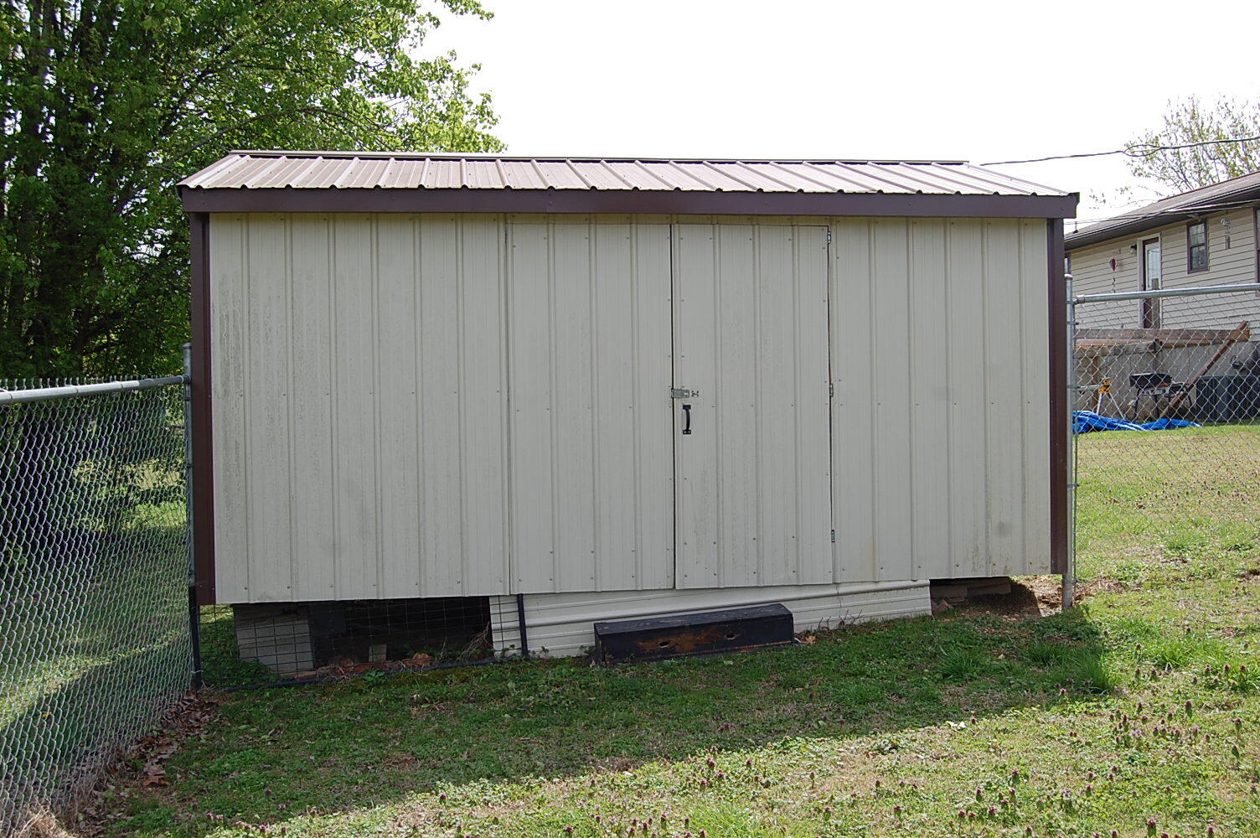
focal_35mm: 36
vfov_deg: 36.8
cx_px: 630
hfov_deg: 53.2
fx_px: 1259
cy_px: 419
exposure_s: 1/320
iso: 200
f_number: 9
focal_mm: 24
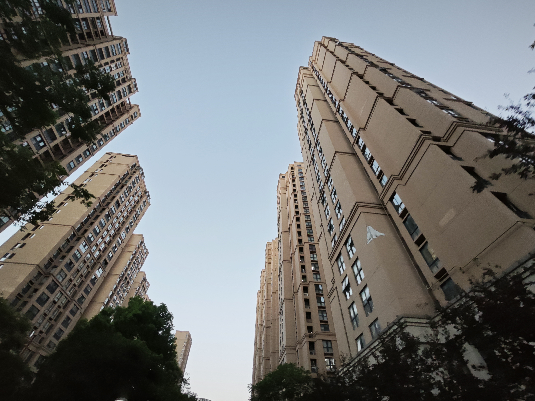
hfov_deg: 98.2
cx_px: 268
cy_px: 200
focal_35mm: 15
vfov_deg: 81.7
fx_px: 232
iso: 250
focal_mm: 1.91
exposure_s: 1/95.3
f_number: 2.2
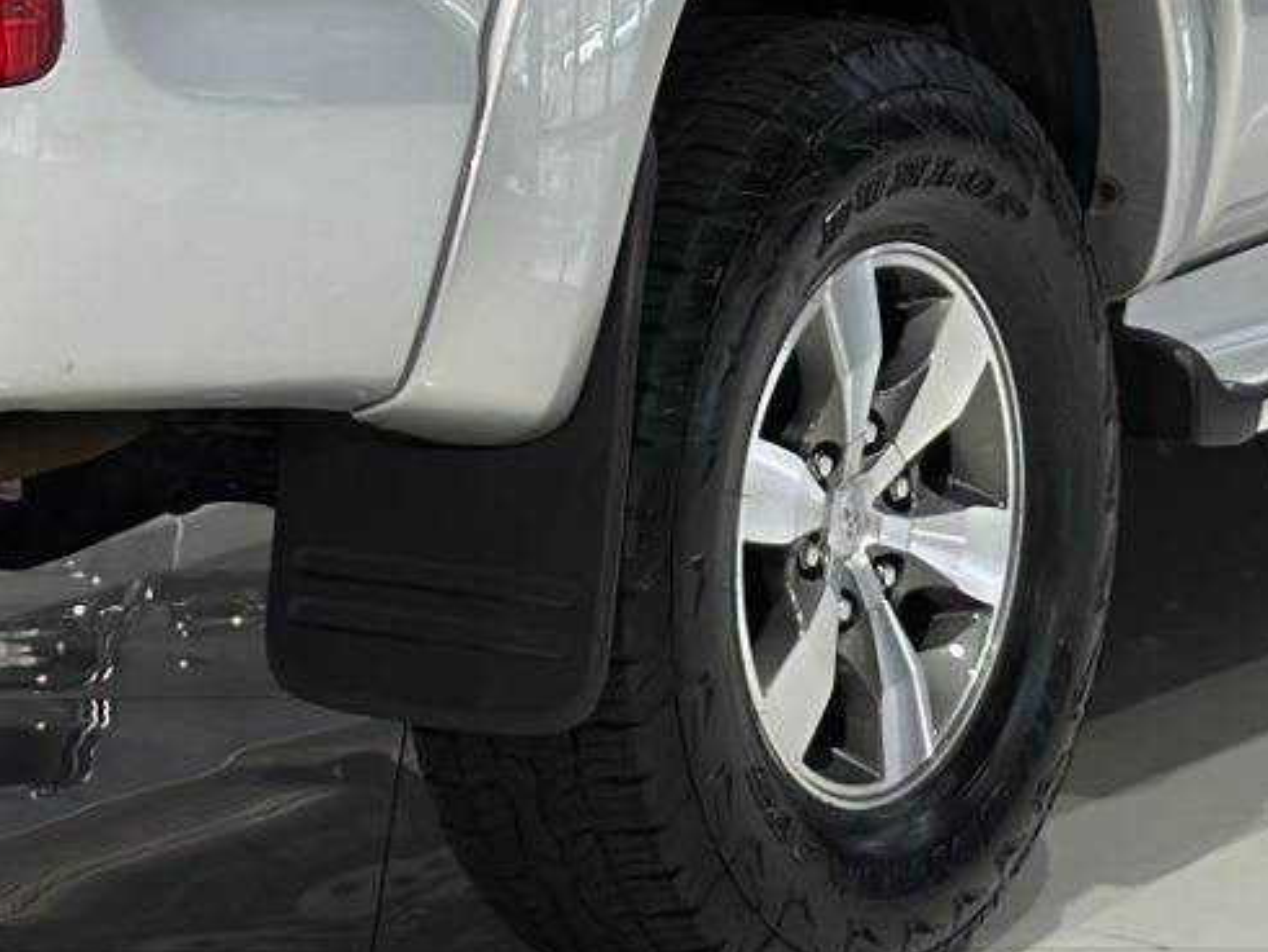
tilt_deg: -5.3
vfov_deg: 7.8
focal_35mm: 188
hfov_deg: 10.5
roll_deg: +0.2
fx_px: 6890
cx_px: 411
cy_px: -277
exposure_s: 1/60
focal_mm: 6.86
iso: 80
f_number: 1.78
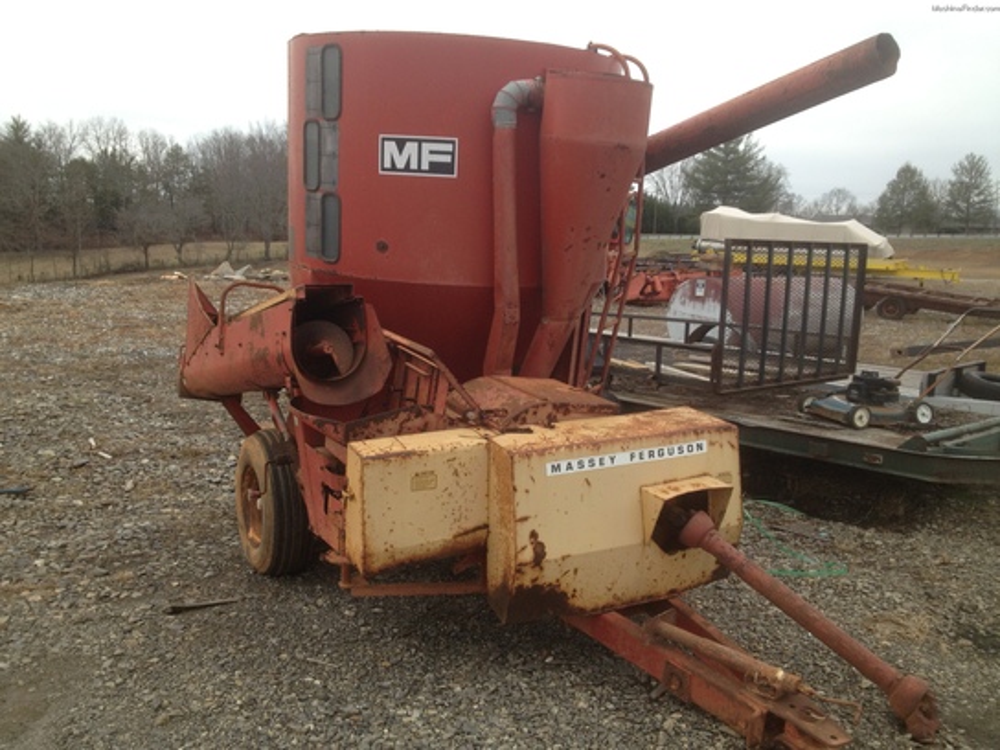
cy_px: 375
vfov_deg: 40.7
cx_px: 500
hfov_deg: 52.6
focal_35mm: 35
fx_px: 1011
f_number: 2.4
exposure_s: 1/223
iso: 50
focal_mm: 4.28
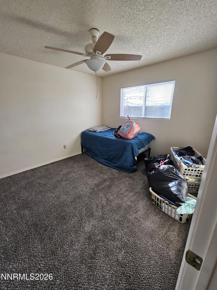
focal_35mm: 13
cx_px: 108
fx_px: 109
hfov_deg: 89.9
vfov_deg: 106.2
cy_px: 145
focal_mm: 2.2
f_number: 2.2
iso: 64
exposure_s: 1/60
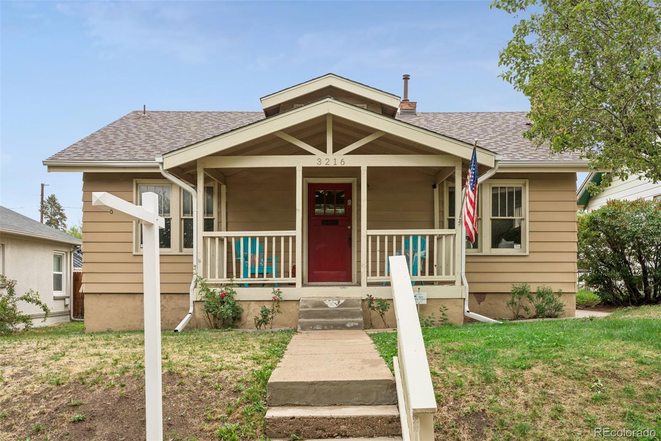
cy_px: 220
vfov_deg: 43.6
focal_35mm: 30
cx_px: 330
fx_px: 551
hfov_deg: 61.9
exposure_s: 1/400
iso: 400
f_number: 9
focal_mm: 30
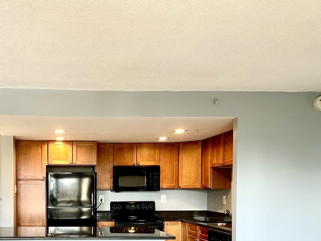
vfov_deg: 33.1
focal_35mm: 42
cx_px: 81
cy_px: 203
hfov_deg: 43.4
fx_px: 390
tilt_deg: -2.1
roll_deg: -0.3
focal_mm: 6.86
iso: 160
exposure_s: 1/120
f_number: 1.78
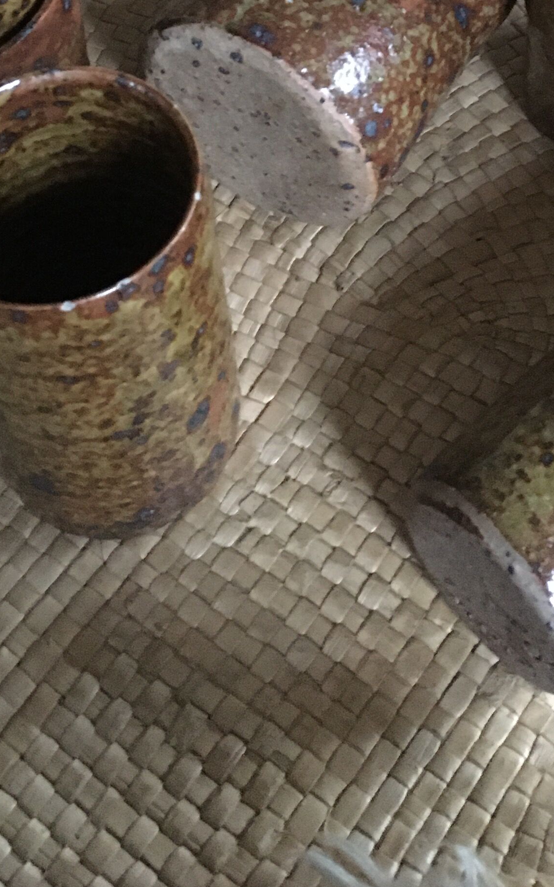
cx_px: 437
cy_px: -33
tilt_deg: -47.9
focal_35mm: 68
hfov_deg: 19.0
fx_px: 1643
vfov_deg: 28.1
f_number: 2.2
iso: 500
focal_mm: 4.15
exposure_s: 1/17
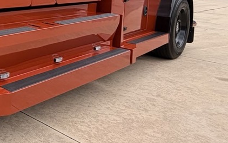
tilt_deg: -5.7
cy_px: -7
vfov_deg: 26.7
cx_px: -81
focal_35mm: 45
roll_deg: +0.0
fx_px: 280
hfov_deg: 31.7
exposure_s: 1/770
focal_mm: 2.22
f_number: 2.2
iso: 40
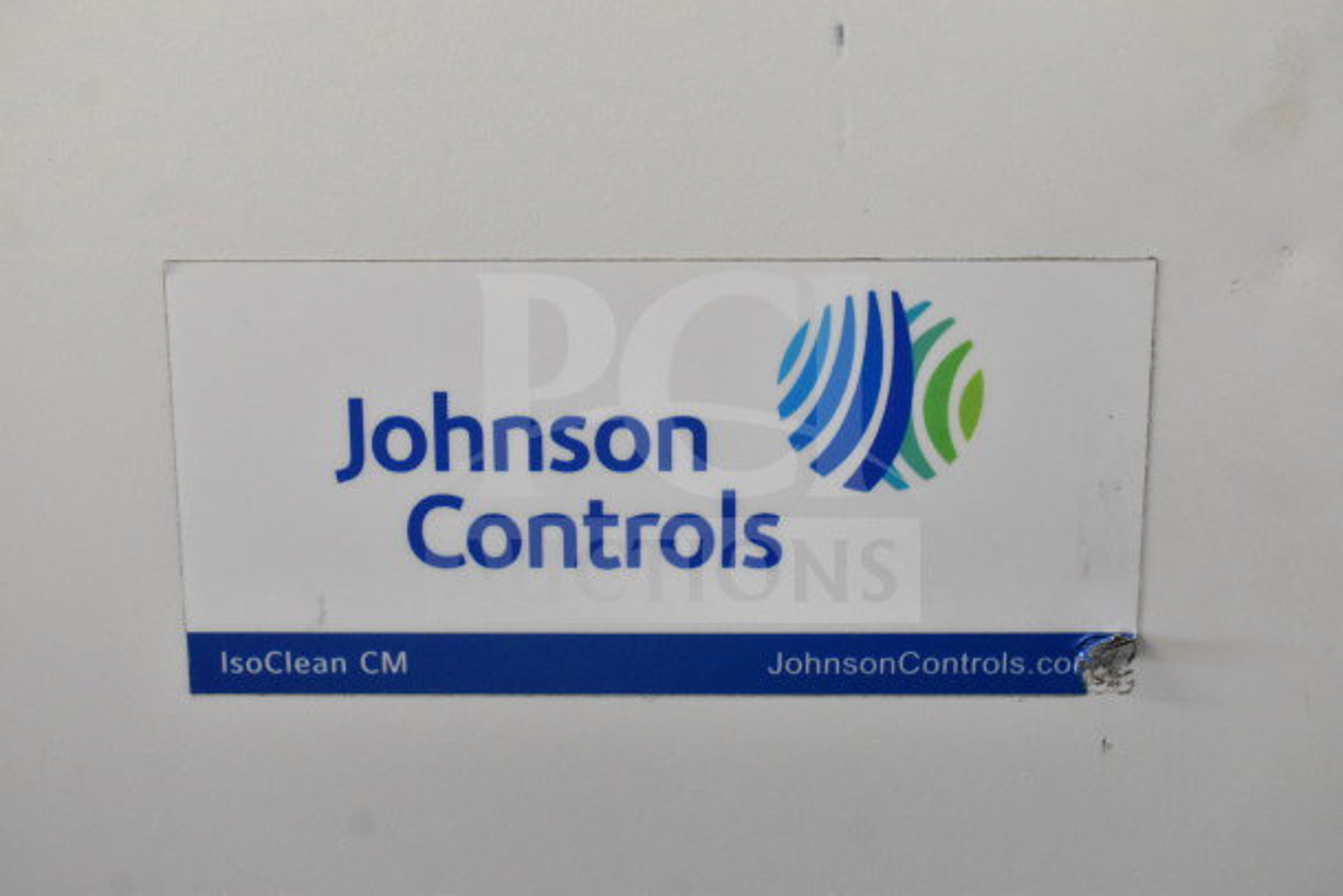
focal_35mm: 51
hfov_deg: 38.9
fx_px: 1903
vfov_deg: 26.5
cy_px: 448
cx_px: 672
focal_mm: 34
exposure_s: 1/200
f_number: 7.1
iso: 6400
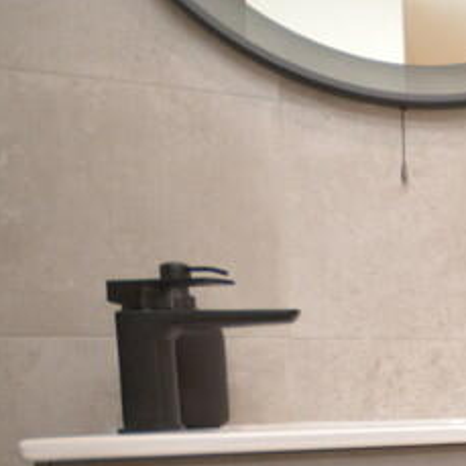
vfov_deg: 29.1
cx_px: 1034
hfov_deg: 16.8
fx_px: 868
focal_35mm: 57
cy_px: 398
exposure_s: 1/60
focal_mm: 10
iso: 560
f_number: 4
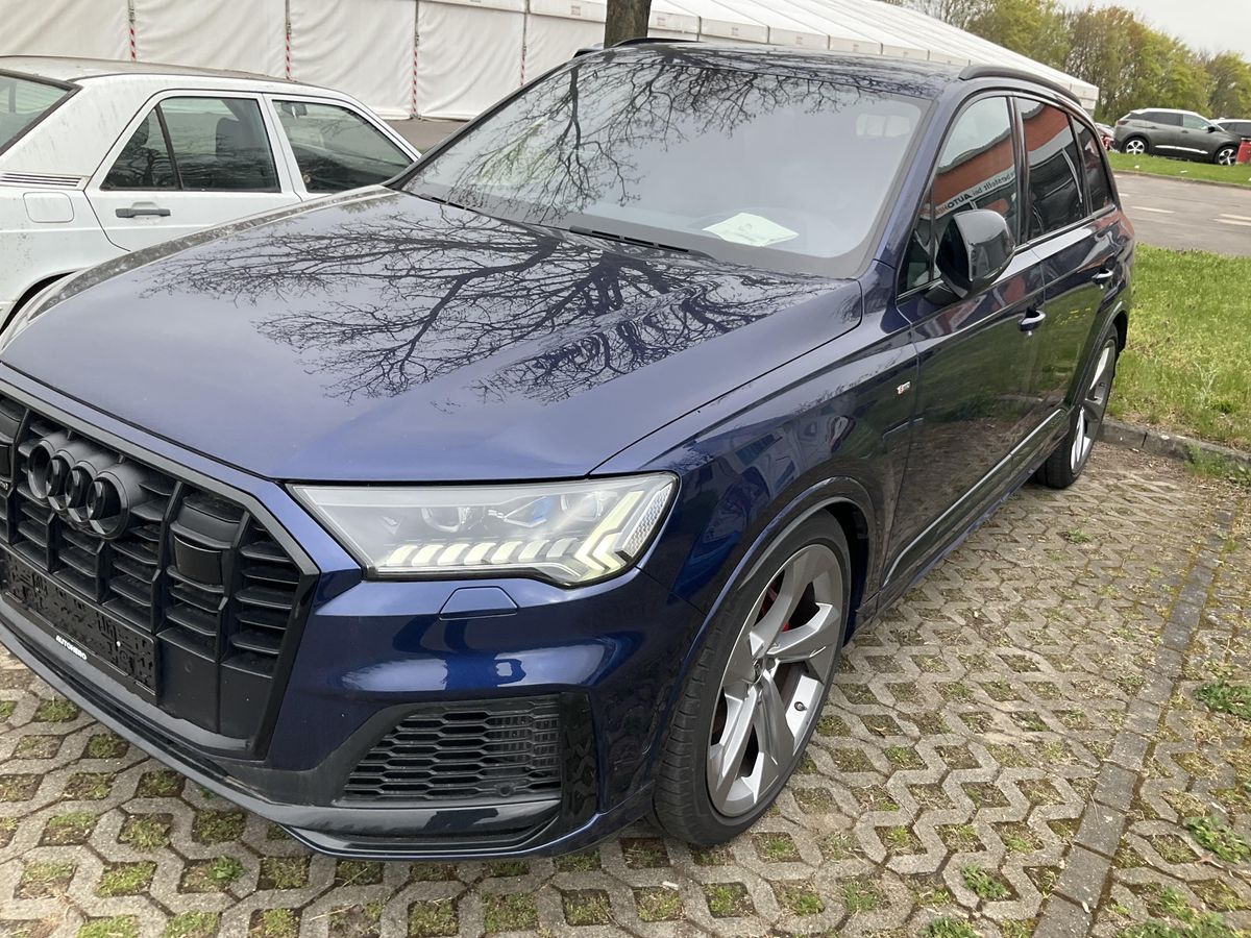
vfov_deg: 48.2
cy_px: 469
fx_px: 1048
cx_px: 626
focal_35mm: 29
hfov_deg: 61.7
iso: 25
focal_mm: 3
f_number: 1.8
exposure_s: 1/391
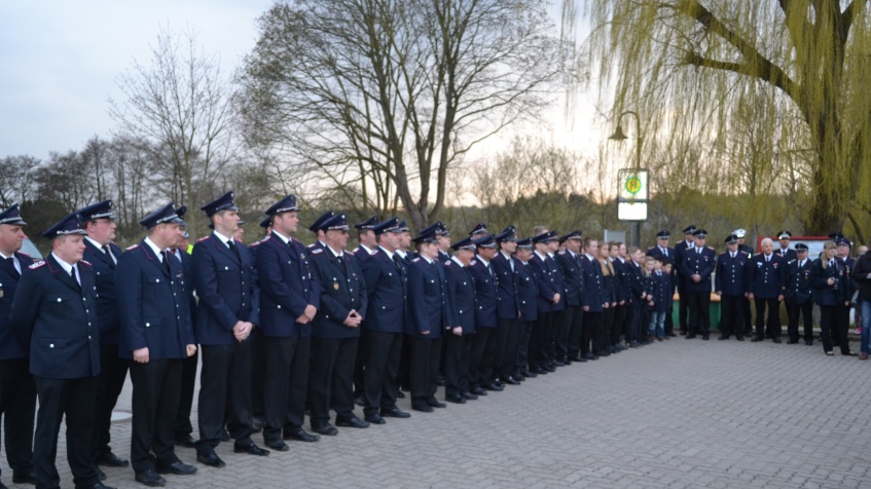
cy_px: 291
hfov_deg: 52.8
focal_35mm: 38
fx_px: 877
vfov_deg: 31.1
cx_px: 439
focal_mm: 20
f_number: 4
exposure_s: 1/125
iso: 400
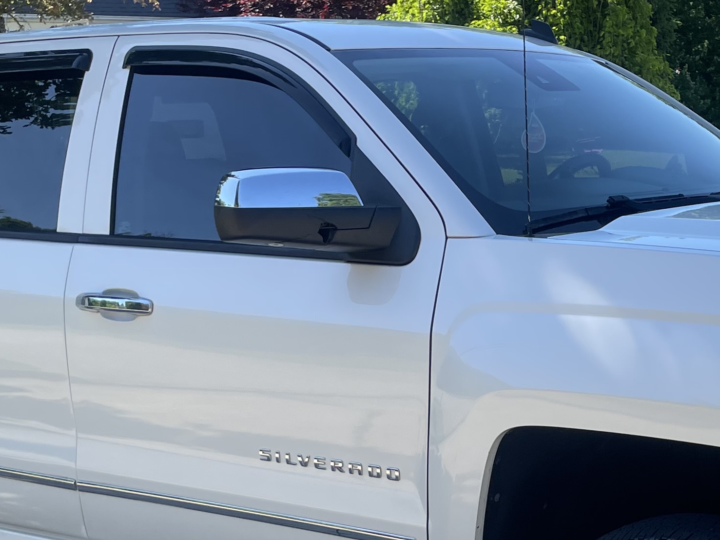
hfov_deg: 27.2
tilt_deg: -10.1
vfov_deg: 20.6
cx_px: 500
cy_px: 403
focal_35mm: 71
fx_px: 1476
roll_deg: +0.9
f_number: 1.6
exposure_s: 1/1135
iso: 32
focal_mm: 4.2
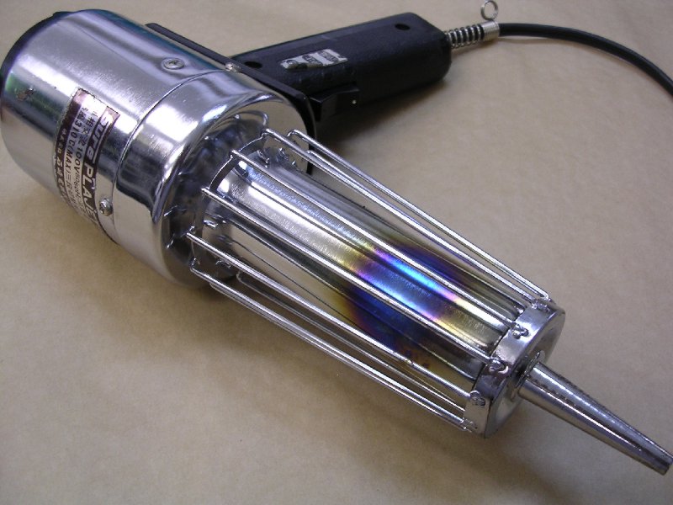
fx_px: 739
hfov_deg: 49.0
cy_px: 252
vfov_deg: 37.7
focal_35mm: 38
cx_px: 336
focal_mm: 5.8
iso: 100
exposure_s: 1/19.5
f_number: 2.8
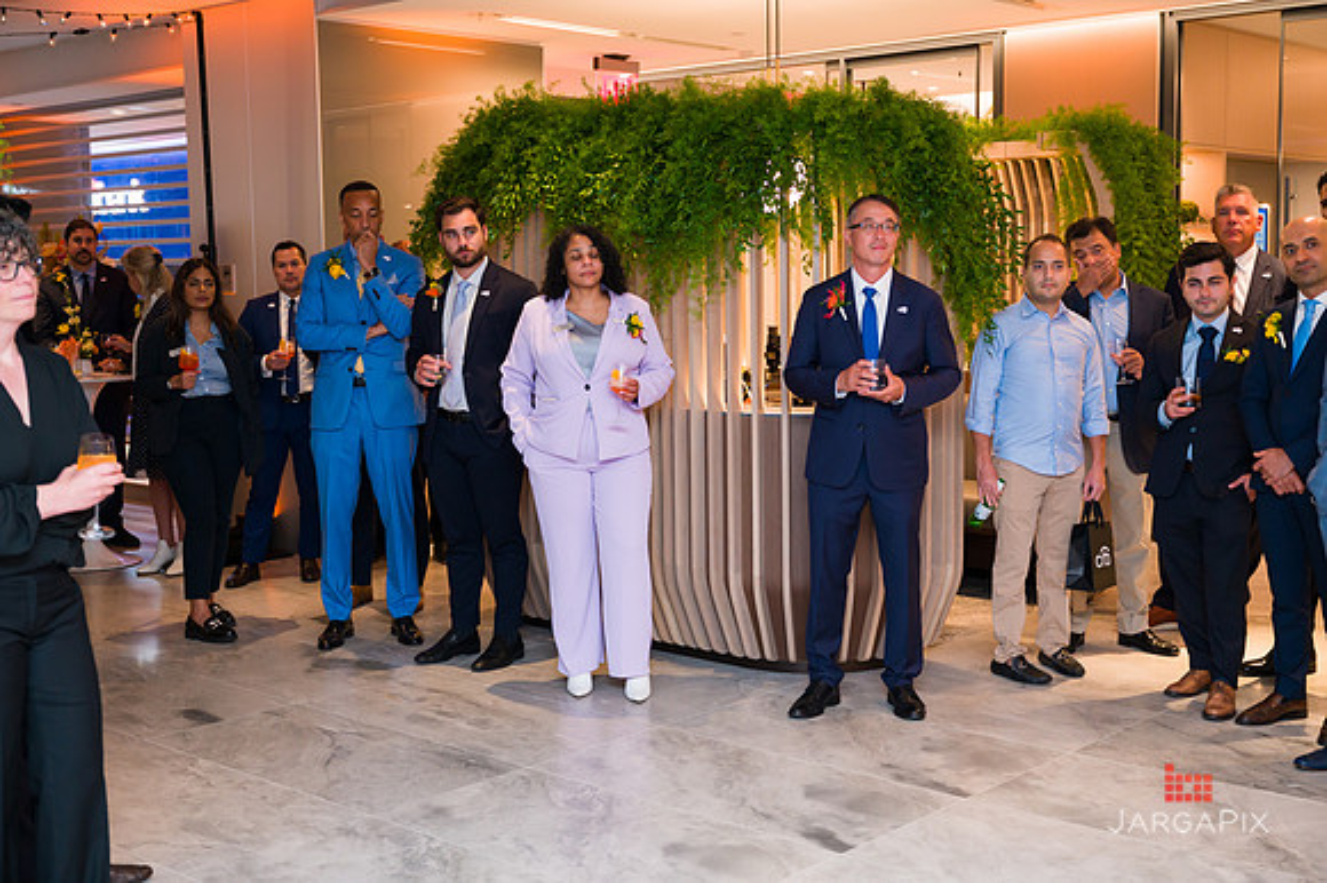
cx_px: 664
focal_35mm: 44
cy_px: 442
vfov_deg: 30.7
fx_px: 1608
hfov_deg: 44.8
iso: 800
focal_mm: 43
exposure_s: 1/160
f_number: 3.2
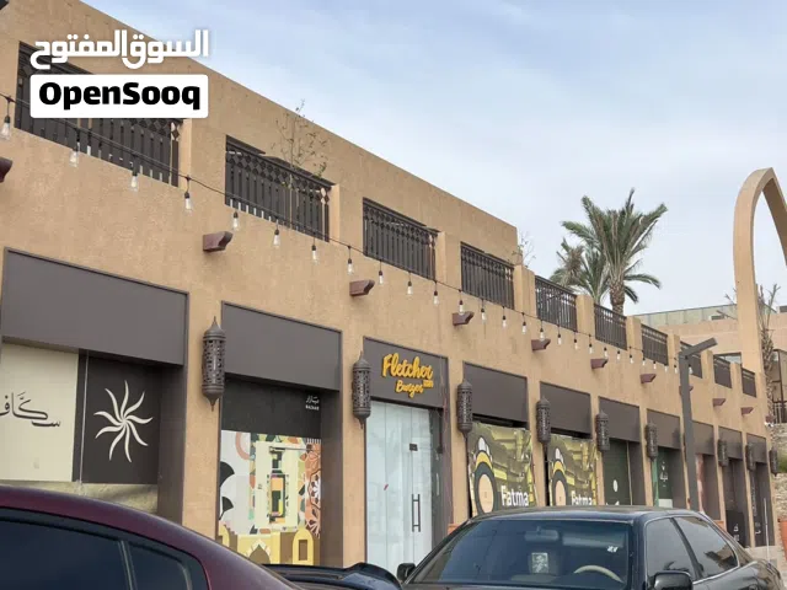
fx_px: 591
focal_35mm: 26
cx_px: 394
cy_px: 295
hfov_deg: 67.3
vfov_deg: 53.1
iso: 50
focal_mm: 5.7
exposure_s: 1/3831
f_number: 1.5
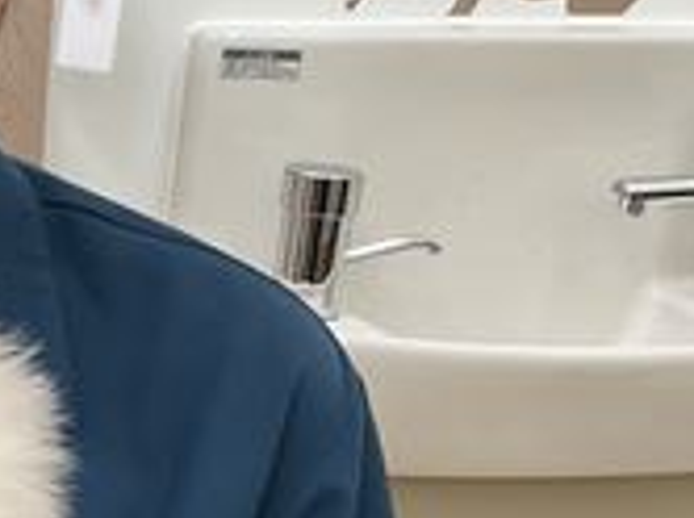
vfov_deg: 14.1
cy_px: 292
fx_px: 2102
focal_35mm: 105
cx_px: -368
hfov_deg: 16.9
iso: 80
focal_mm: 3
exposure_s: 1/50
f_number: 1.8
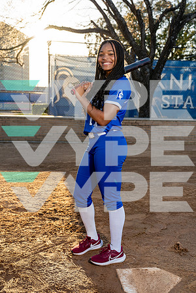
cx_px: 98
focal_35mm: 43
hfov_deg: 31.2
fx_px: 351
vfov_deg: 45.4
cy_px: 146
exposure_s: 1/250
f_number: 4
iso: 100
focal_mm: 43
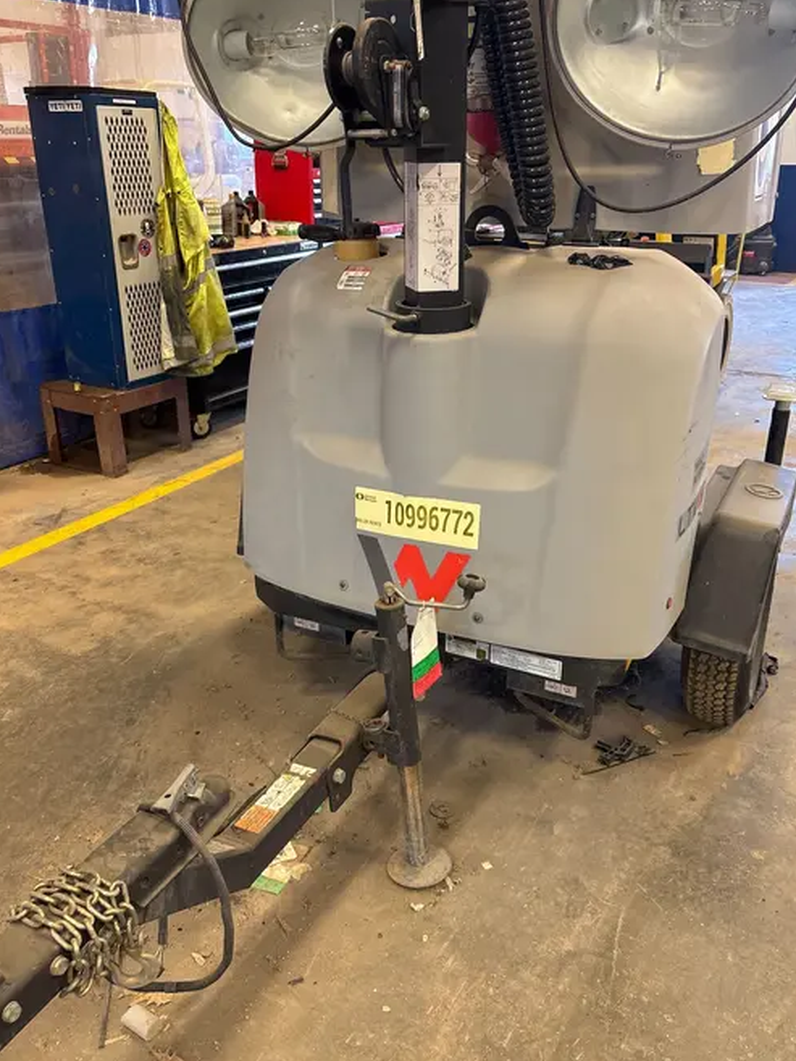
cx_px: 415
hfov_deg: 48.2
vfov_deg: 61.6
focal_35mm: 29
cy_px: 545
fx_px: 889
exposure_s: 1/60
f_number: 1.6
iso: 125
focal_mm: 5.96
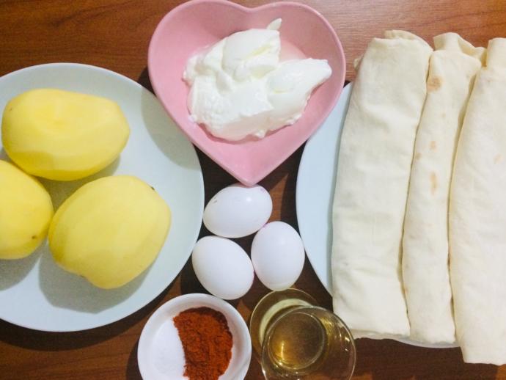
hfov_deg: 61.6
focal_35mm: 29
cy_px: 190
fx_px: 424
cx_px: 253
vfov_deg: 48.3
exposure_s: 1/25
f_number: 2.2
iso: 250
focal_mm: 4.15
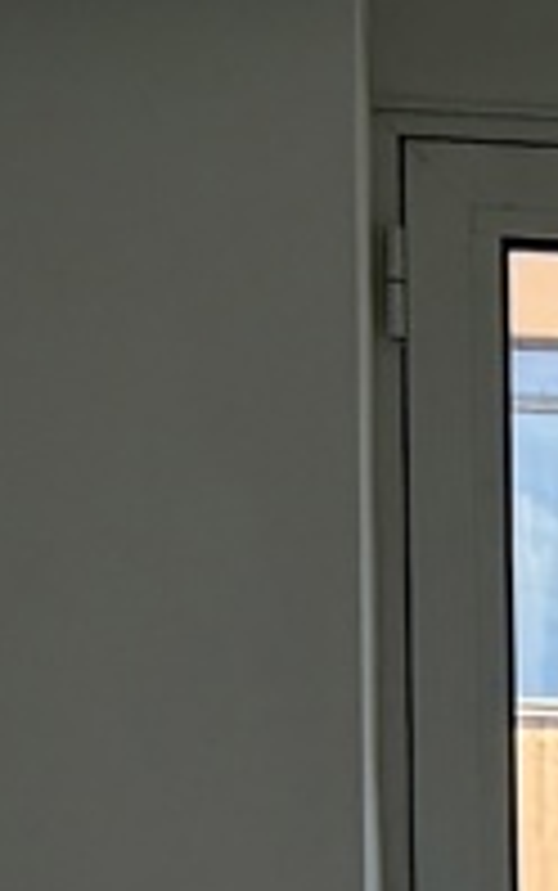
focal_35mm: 247
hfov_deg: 4.6
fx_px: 6001
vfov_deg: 8.3
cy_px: 1422
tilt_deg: -2.1
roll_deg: -0.6
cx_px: 2646
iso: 80
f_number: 1.78
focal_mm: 6.76
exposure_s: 1/528
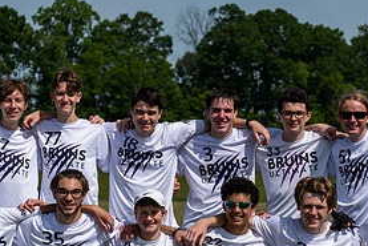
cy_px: 152
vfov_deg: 8.5
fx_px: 1657
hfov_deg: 12.7
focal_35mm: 162
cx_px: 208
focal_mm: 66
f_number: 5.6
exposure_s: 1/1250
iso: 80
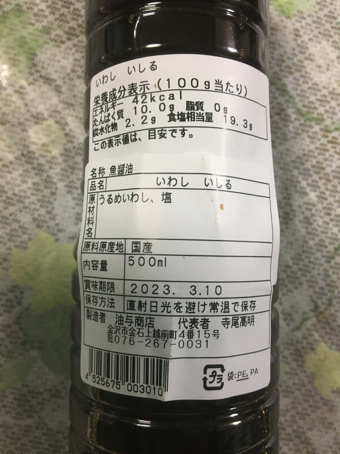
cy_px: 227
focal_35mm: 29
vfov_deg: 61.7
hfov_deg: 48.2
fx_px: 380
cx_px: 170
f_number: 2.2
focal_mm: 4.15
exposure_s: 1/24
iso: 200
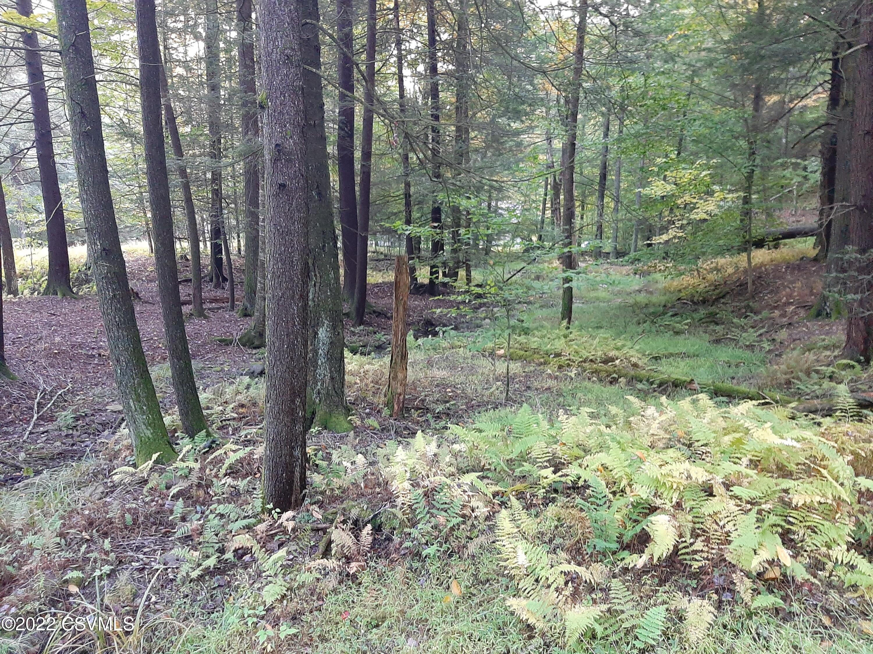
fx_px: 656
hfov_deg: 67.3
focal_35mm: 26
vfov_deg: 53.1
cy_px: 327
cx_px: 436
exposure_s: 1/24
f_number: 1.7
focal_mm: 3.93
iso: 320
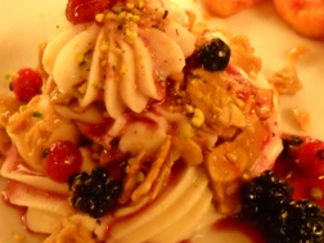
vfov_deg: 20.2
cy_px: 107
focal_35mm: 73
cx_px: 255
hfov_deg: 26.2
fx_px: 683
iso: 800
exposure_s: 1/15
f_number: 3.1
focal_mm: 6.72
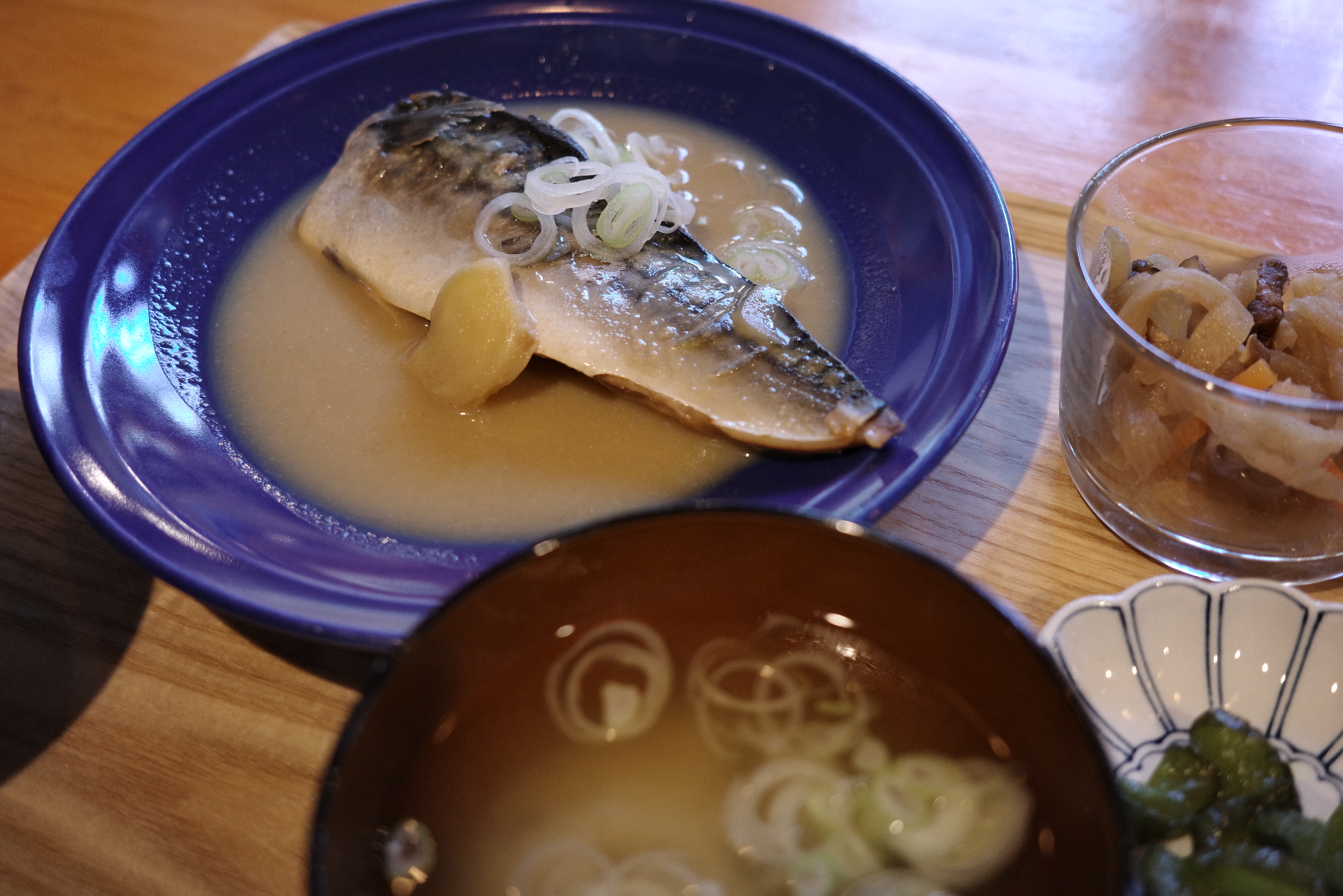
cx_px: 672
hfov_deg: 48.5
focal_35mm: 40
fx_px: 1492
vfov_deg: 33.4
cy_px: 448
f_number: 2.8
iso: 1250
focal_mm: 26
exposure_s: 1/80
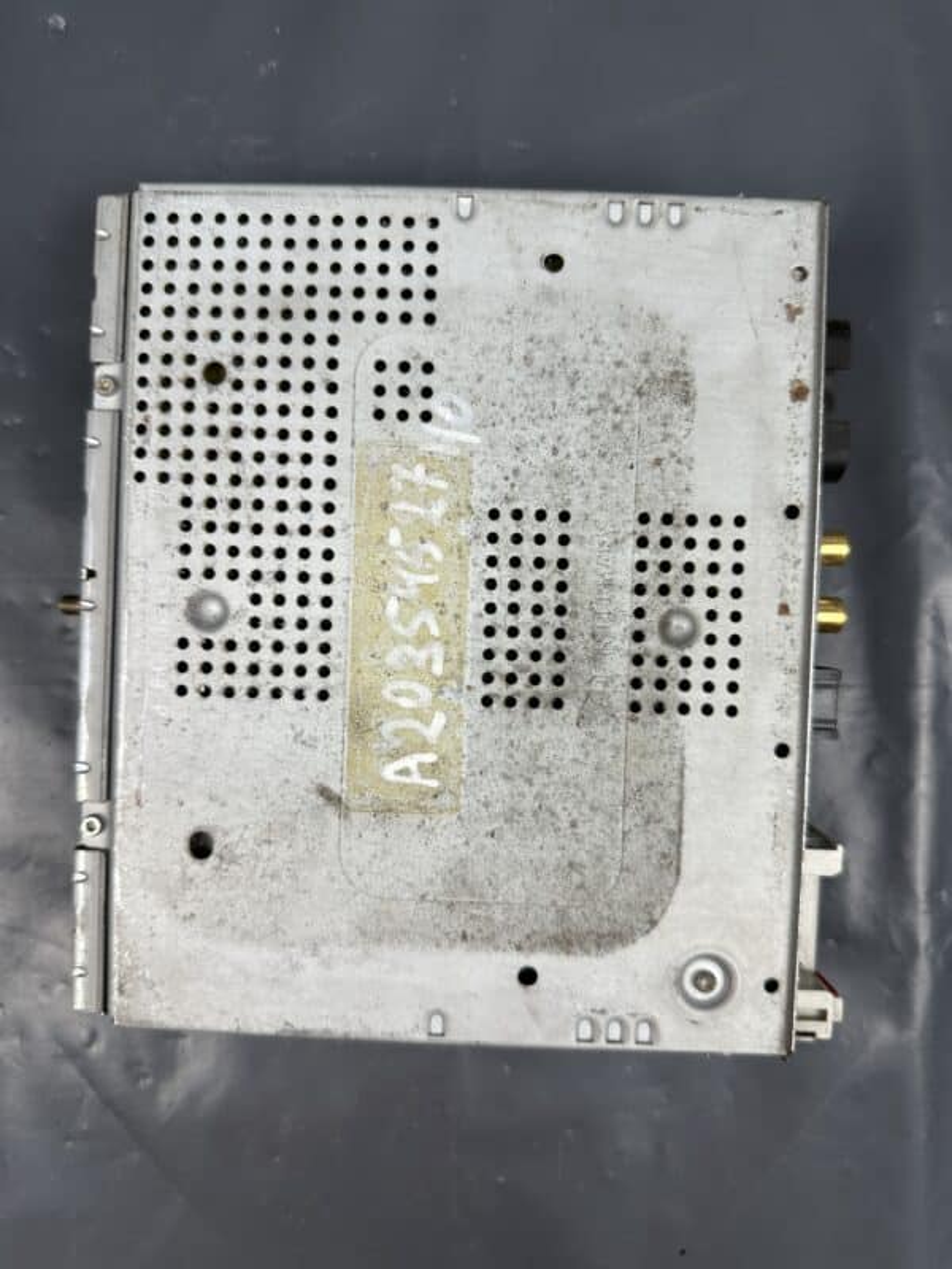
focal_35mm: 24
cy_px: 634
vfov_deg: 71.6
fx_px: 880
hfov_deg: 56.8
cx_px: 476
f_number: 1.78
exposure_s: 1/100
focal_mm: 6.86
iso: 64
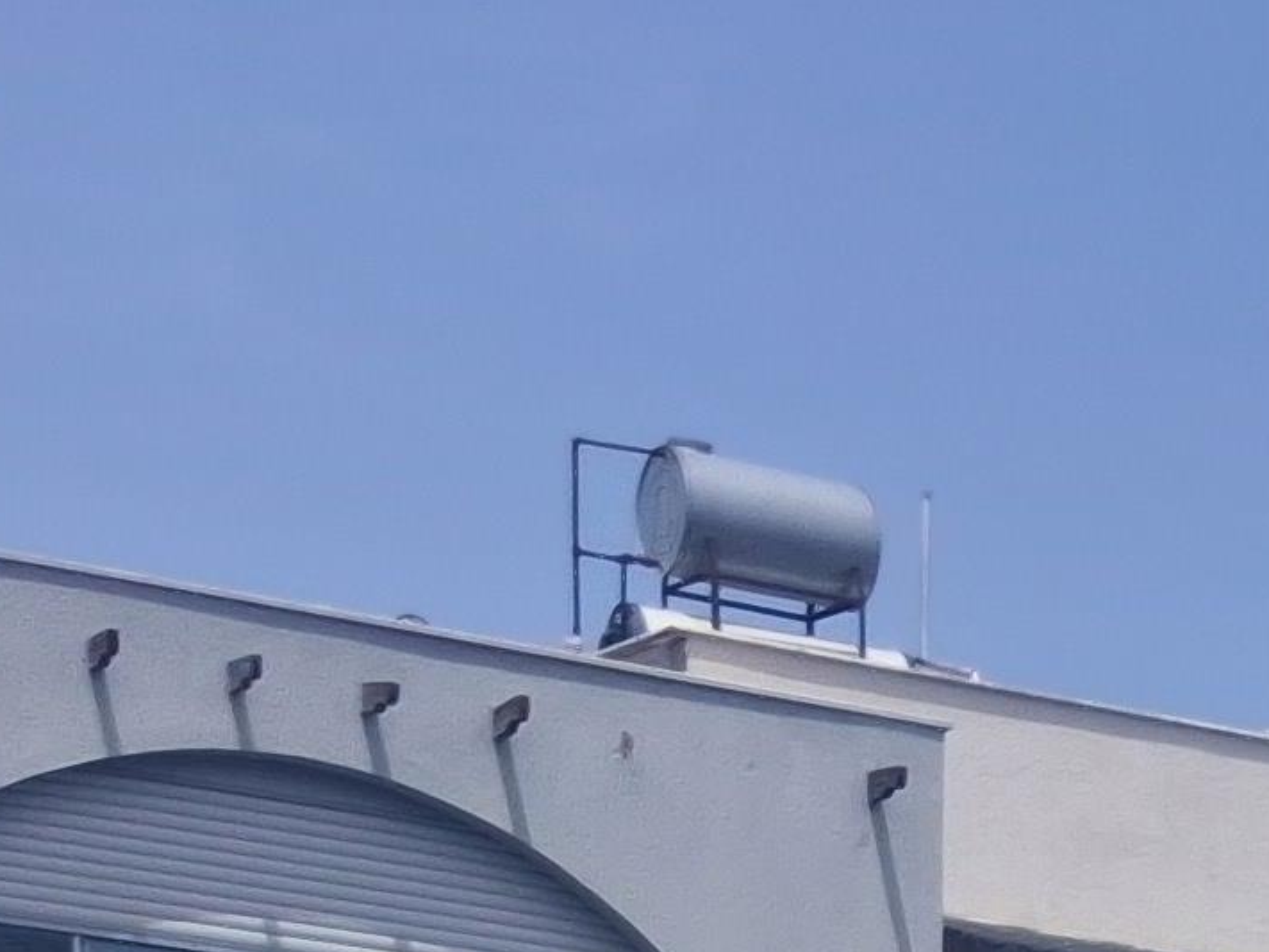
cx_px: 2961
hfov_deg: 10.9
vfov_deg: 8.4
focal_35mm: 155
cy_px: 2617
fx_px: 5681
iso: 20
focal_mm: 4
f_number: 1.8
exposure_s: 1/860
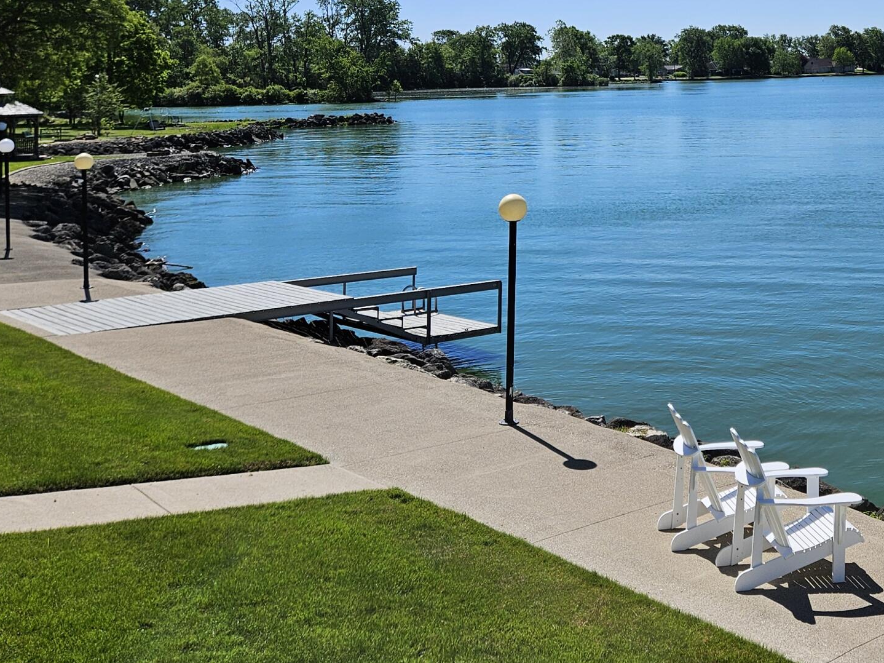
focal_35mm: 48
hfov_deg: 37.2
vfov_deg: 28.9
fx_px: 1226
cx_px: 787
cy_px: 52
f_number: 1.8
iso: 25
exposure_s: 1/3717
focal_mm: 5.4
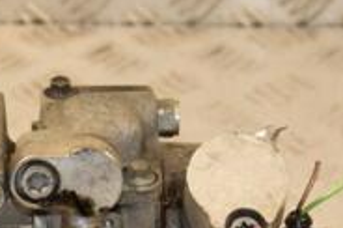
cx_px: 84
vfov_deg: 5.4
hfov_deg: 8.1
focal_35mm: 255
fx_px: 2425
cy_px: 247
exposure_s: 1/200
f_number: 5.6
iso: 800
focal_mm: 52
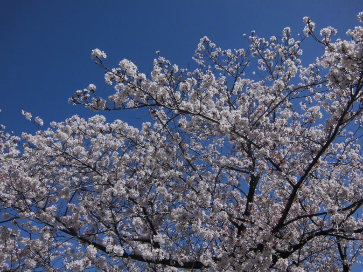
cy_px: 133
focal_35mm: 37
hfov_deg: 50.1
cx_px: 183
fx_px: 388
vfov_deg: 38.7
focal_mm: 6.4
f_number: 8.8
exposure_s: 1/200
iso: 100
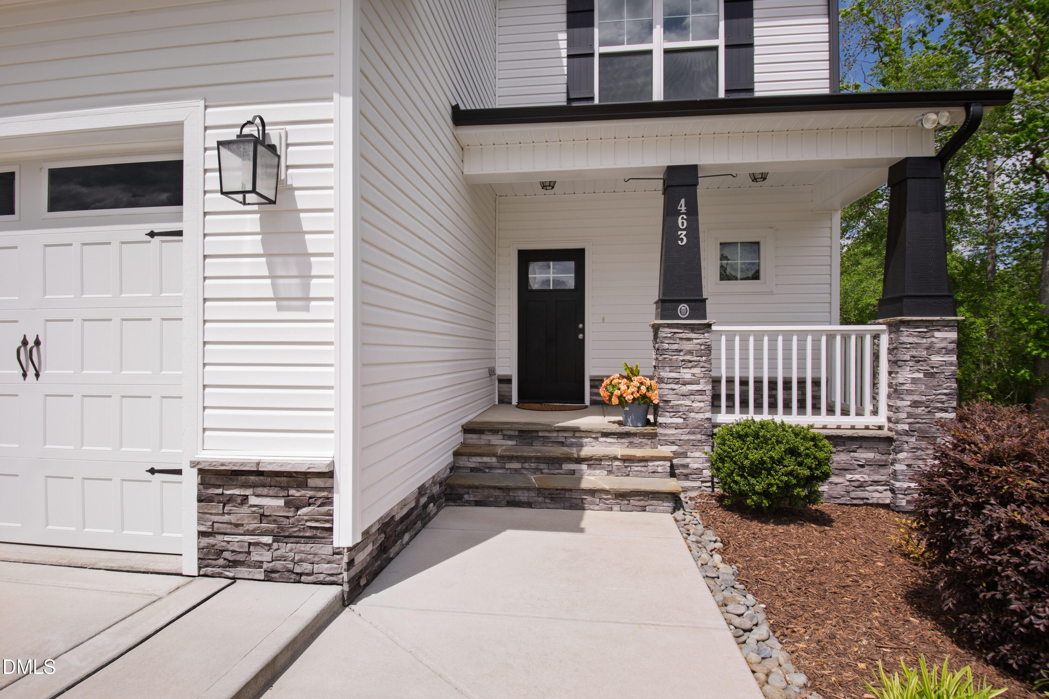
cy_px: 350
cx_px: 524
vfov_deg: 67.4
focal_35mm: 18
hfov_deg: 90.0
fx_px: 524
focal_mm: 12
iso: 100
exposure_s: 1/400
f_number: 8
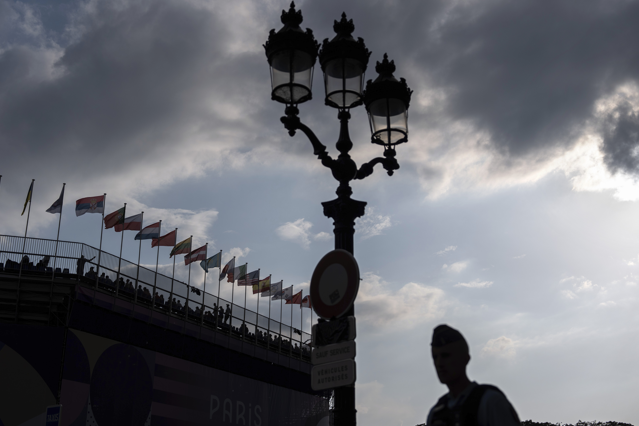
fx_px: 816
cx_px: 316
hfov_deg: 42.7
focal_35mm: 46
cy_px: 217
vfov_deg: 29.2
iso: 125
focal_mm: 45
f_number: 2.8
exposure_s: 1/20000
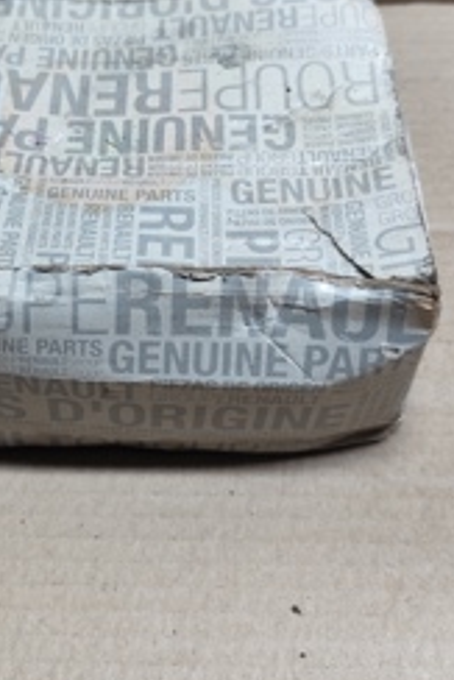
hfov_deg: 28.4
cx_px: 128
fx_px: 888
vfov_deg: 41.4
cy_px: 231
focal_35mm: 47
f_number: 1.65
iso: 250
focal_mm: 6.19
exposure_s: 1/100
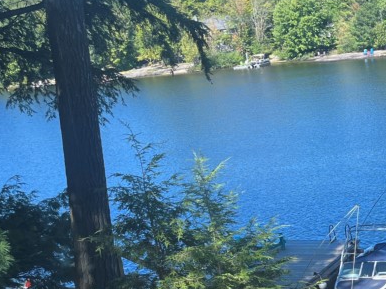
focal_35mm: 69
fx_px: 769
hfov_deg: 26.8
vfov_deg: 20.3
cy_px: 323
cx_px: 377
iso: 50
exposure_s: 1/858
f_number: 1.6
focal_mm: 5.1
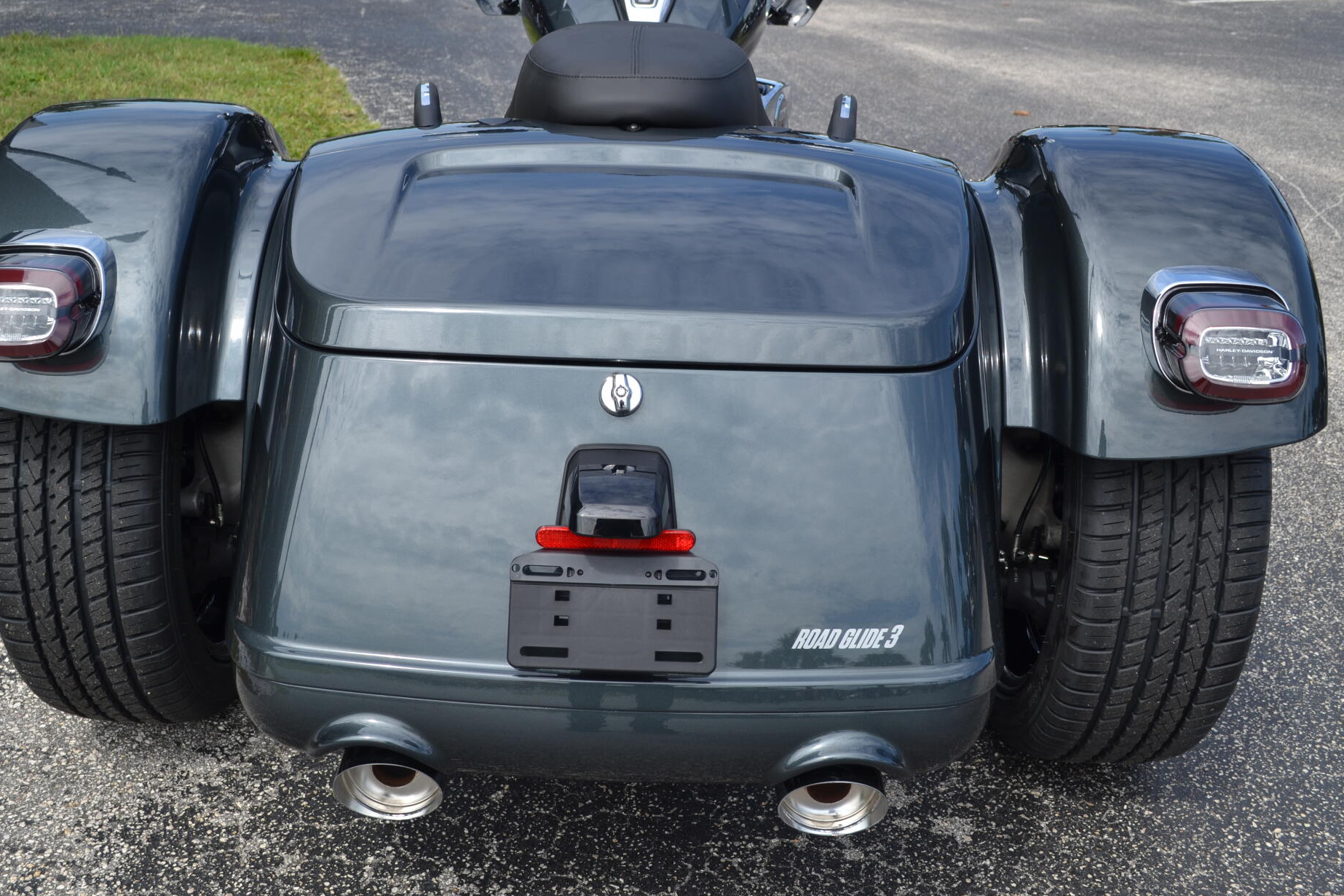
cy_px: 420
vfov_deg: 34.2
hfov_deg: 49.5
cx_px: 642
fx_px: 1456
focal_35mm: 39
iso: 100
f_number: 7.1
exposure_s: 1/200
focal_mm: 24
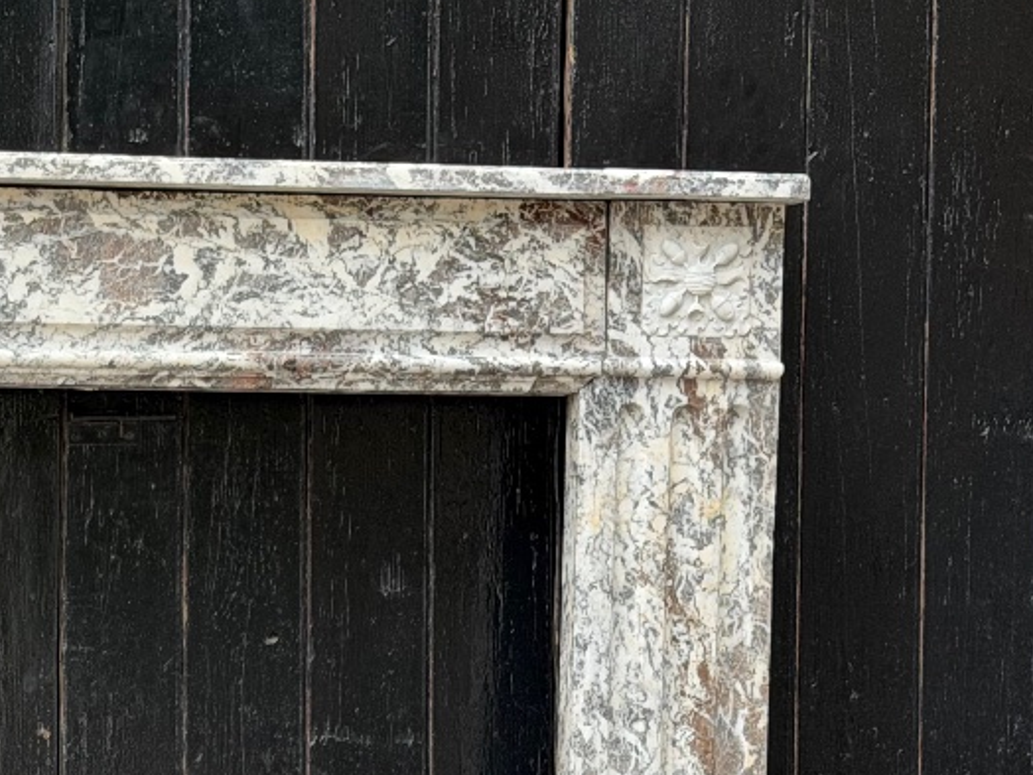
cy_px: 712
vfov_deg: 13.3
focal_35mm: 110
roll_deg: -0.7
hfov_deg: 17.2
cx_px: -130
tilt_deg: -2.8
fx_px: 3283
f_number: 1.78
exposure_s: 1/351
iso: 64
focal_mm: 6.76
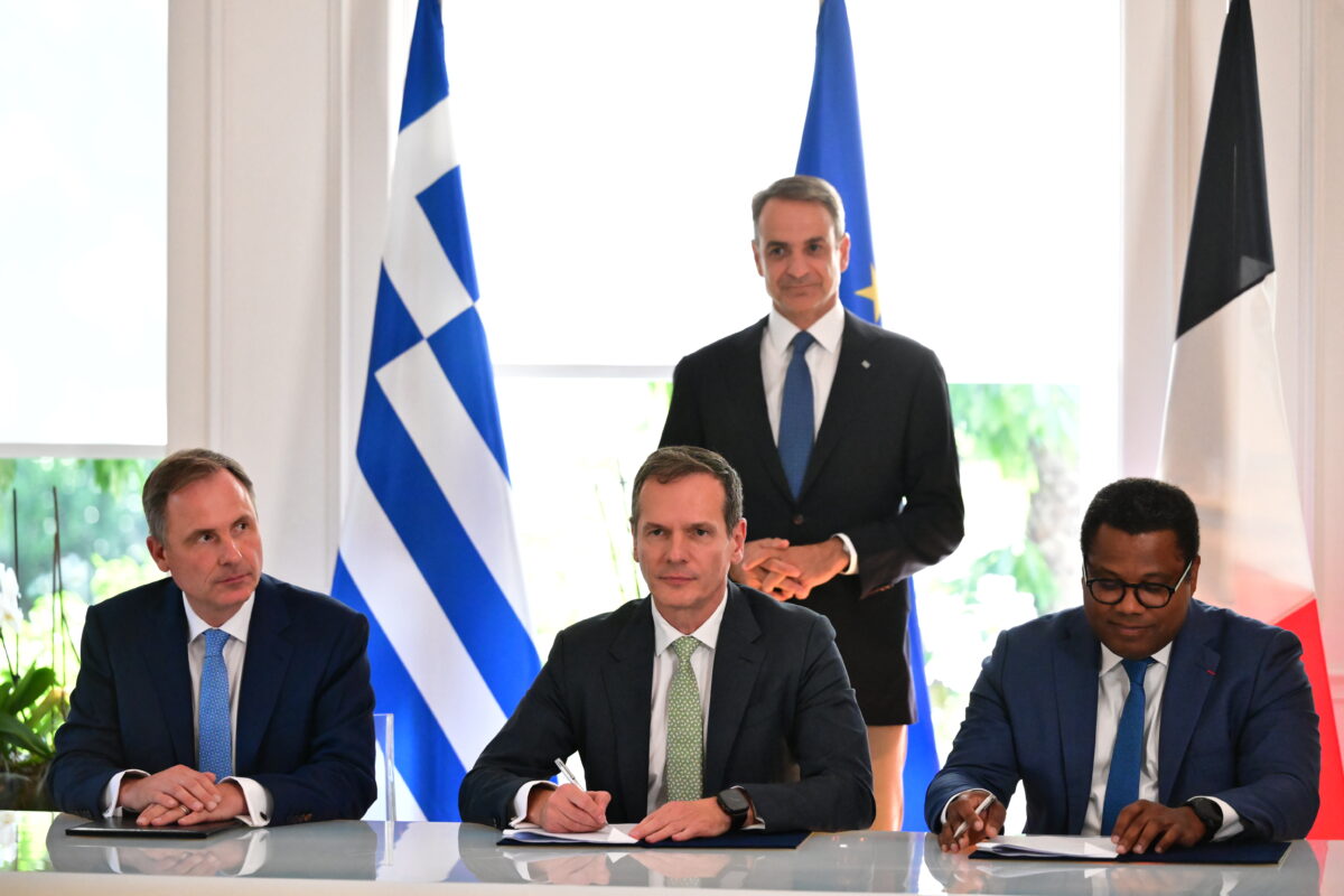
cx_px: 672
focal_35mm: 125
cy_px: 448
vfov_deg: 11.0
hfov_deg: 16.4
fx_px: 4666
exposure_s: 1/1600
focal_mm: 125
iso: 10000
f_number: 3.5
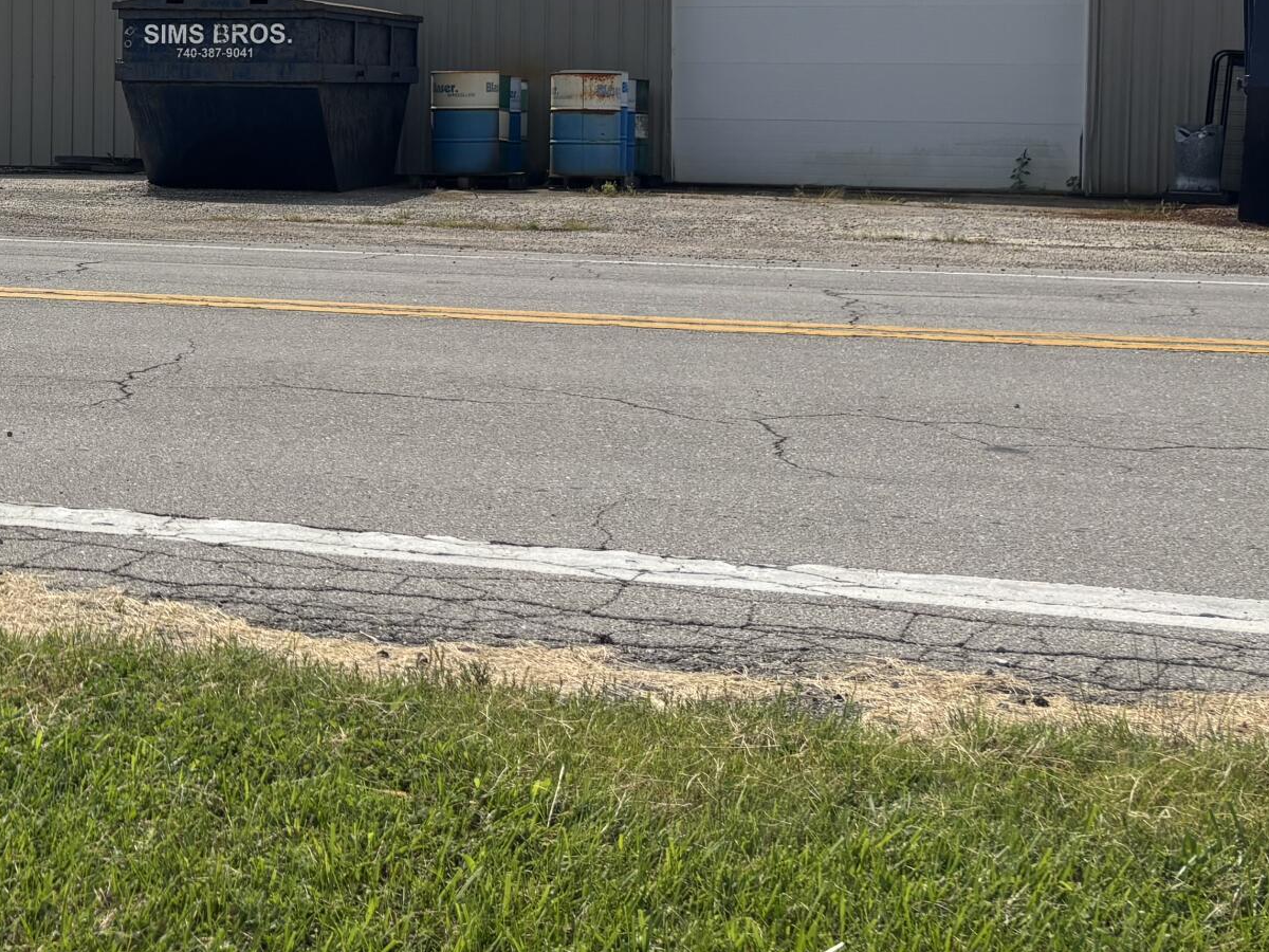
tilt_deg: -2.9
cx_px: -58
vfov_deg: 22.2
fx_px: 2383
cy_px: 130
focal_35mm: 65
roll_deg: -0.8
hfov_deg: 27.7
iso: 50
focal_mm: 5.96
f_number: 1.6
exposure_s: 1/8333
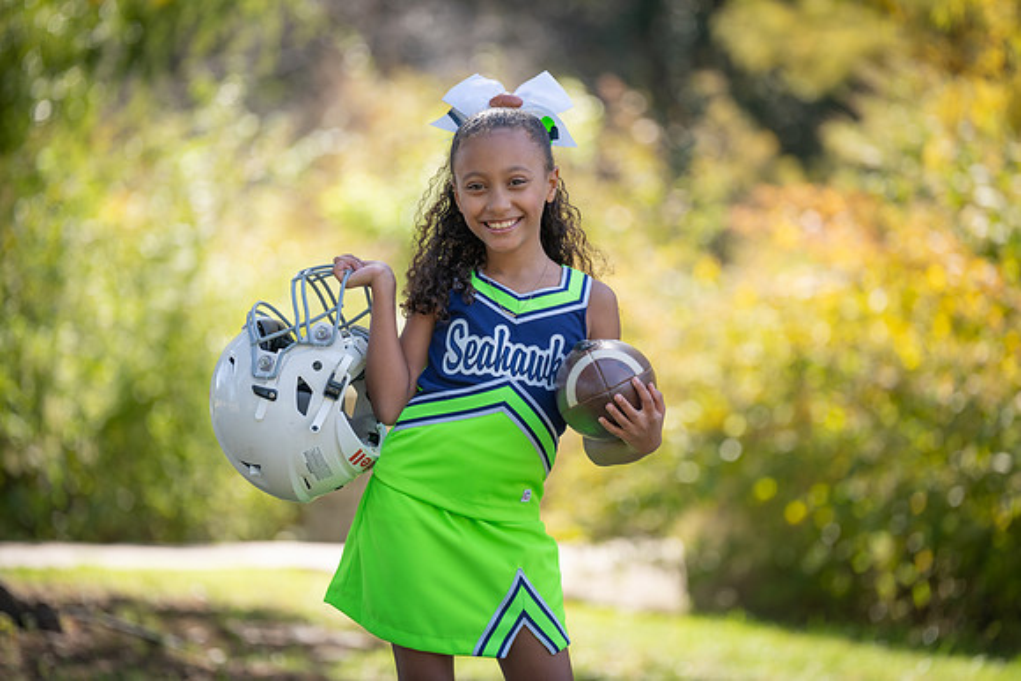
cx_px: 510
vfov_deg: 9.1
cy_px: 340
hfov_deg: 13.6
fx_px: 4283
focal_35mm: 151
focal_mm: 151
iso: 100
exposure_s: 1/400
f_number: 2.8
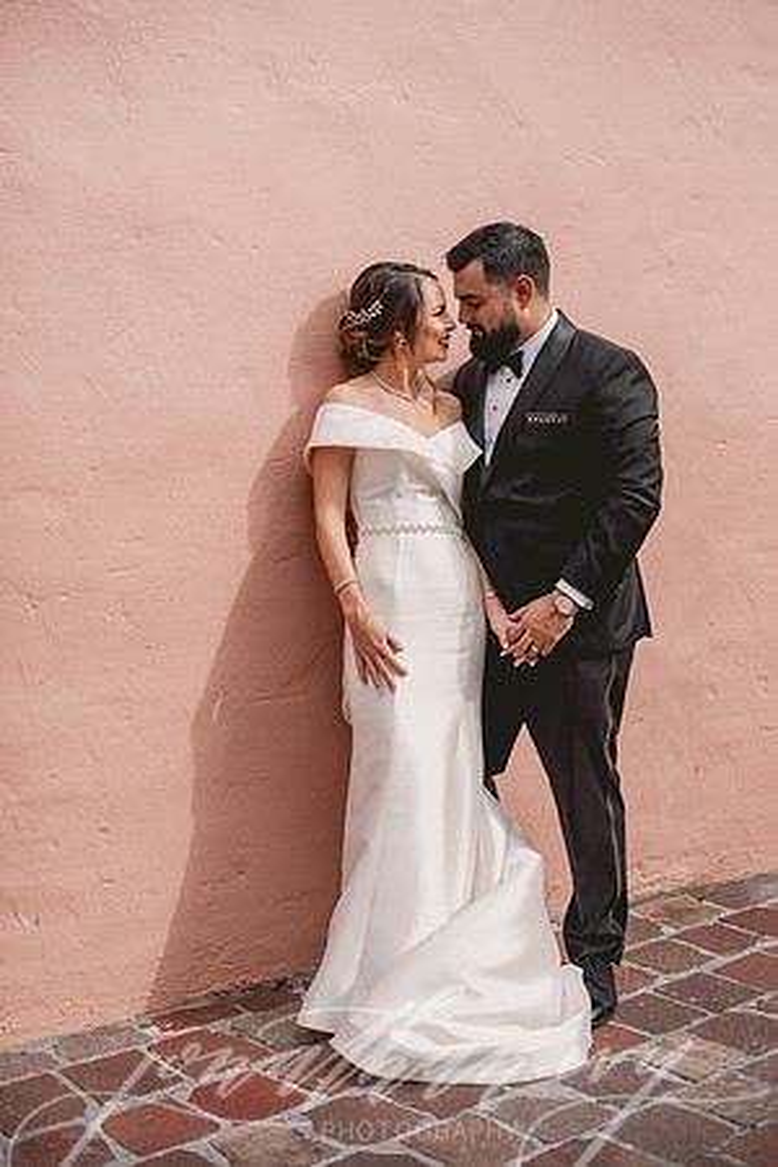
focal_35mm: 50
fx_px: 1621
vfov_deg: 39.6
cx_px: 389
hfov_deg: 27.0
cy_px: 584
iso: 160
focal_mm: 50
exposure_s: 1/4000
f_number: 2.5
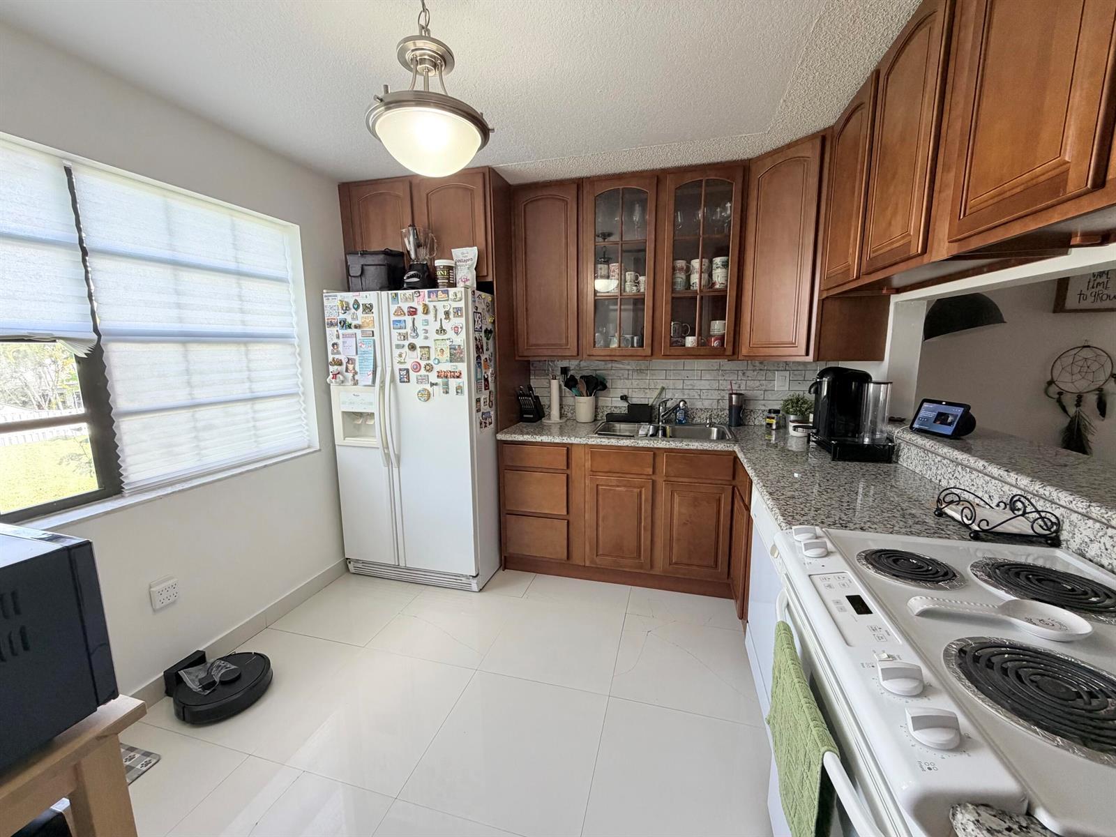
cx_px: 558
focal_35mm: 14
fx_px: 451
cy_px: 418
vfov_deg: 85.7
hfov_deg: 102.1
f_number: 2.2
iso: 160
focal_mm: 2.22
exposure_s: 1/121
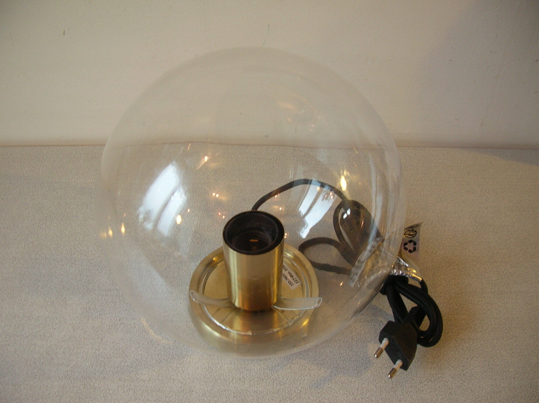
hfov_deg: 52.7
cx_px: 270
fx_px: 545
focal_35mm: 35
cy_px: 202
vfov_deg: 40.7
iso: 66
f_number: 2.8
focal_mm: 5.8
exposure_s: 1/5.8
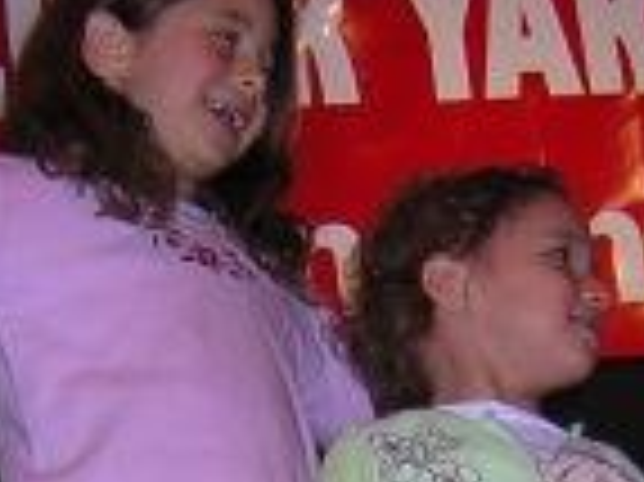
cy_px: 615
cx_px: 320
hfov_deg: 15.7
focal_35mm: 126
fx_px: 2342
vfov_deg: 11.5
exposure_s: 1/60.1
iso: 100
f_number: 2.6
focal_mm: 4.7
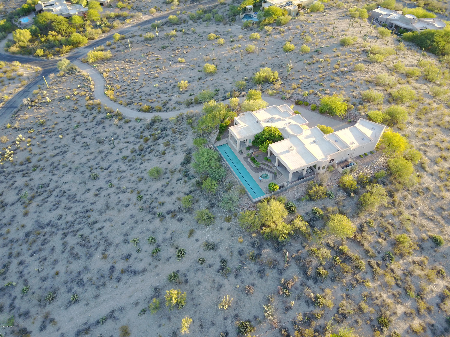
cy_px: 168
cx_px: 225
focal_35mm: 26
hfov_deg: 67.3
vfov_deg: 53.1
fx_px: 338
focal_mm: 4.73
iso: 107
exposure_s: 1/100
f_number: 2.2
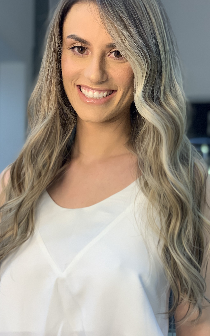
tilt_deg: +3.4
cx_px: 111
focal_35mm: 68
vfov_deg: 30.2
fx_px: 623
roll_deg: +0.1
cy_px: 189
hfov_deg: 19.1
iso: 80
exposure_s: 1/60
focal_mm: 6
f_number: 2.4
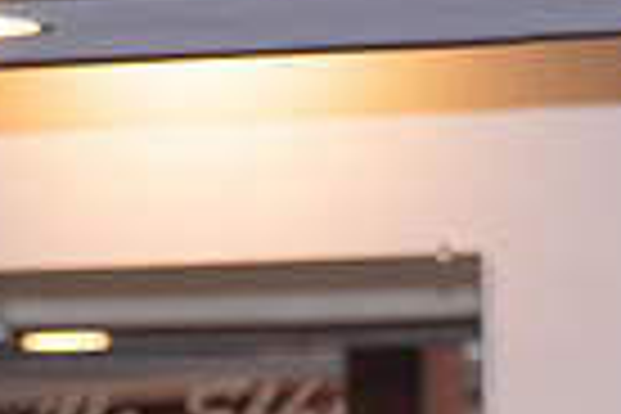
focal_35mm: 504
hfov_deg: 4.1
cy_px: 691
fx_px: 8693
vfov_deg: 2.7
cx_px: -238
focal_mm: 120
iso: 800
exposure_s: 1/200
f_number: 4
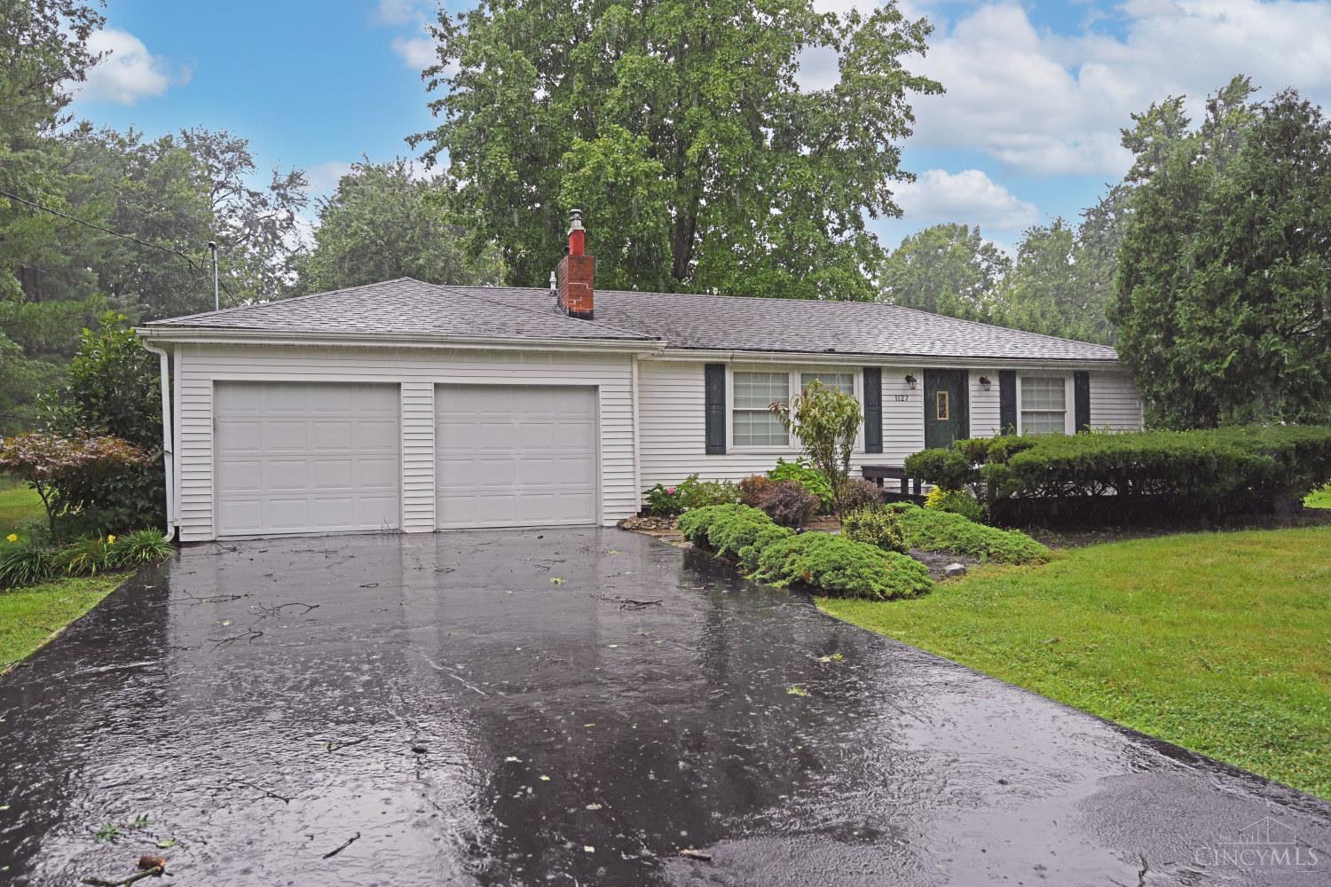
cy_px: 444
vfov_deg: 53.1
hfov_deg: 73.7
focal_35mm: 24
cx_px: 666
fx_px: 887
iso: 200
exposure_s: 1/250
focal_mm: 24
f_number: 4
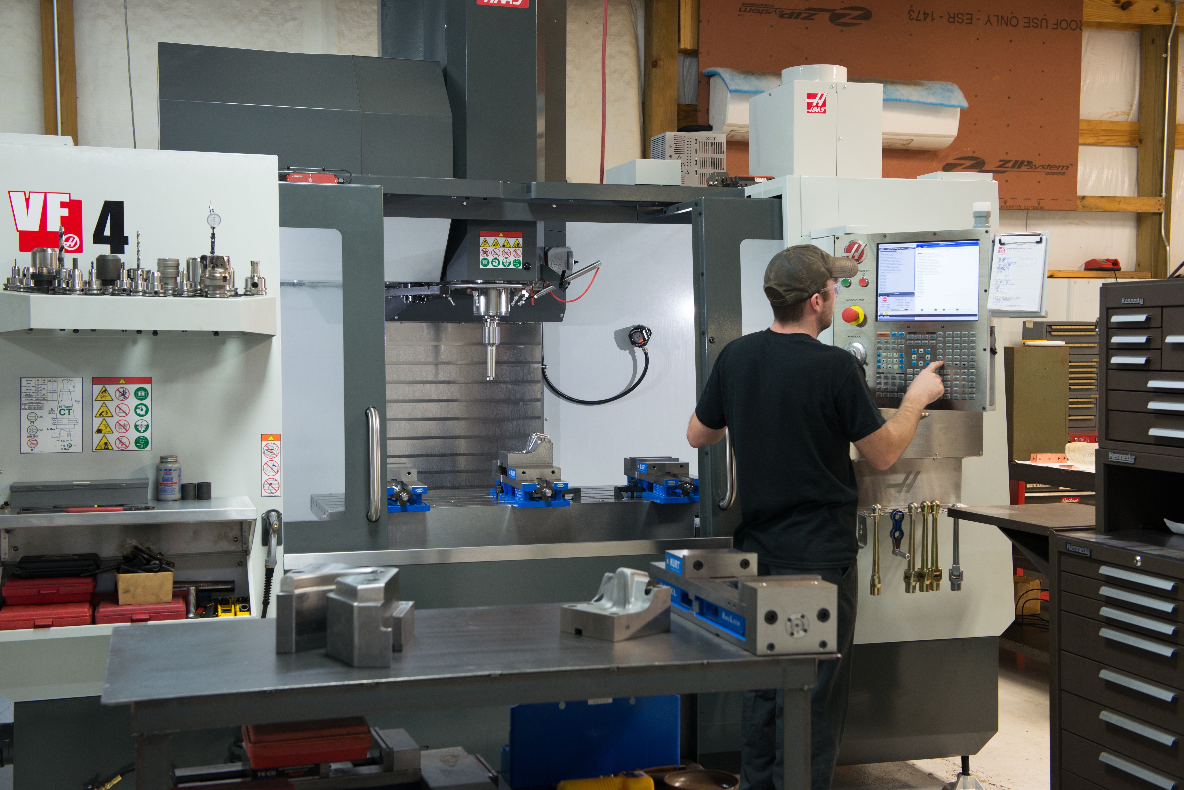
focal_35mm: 45
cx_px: 592
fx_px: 1480
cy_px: 395
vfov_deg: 29.9
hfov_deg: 43.6
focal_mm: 45
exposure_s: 1/30
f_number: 5.6
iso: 400
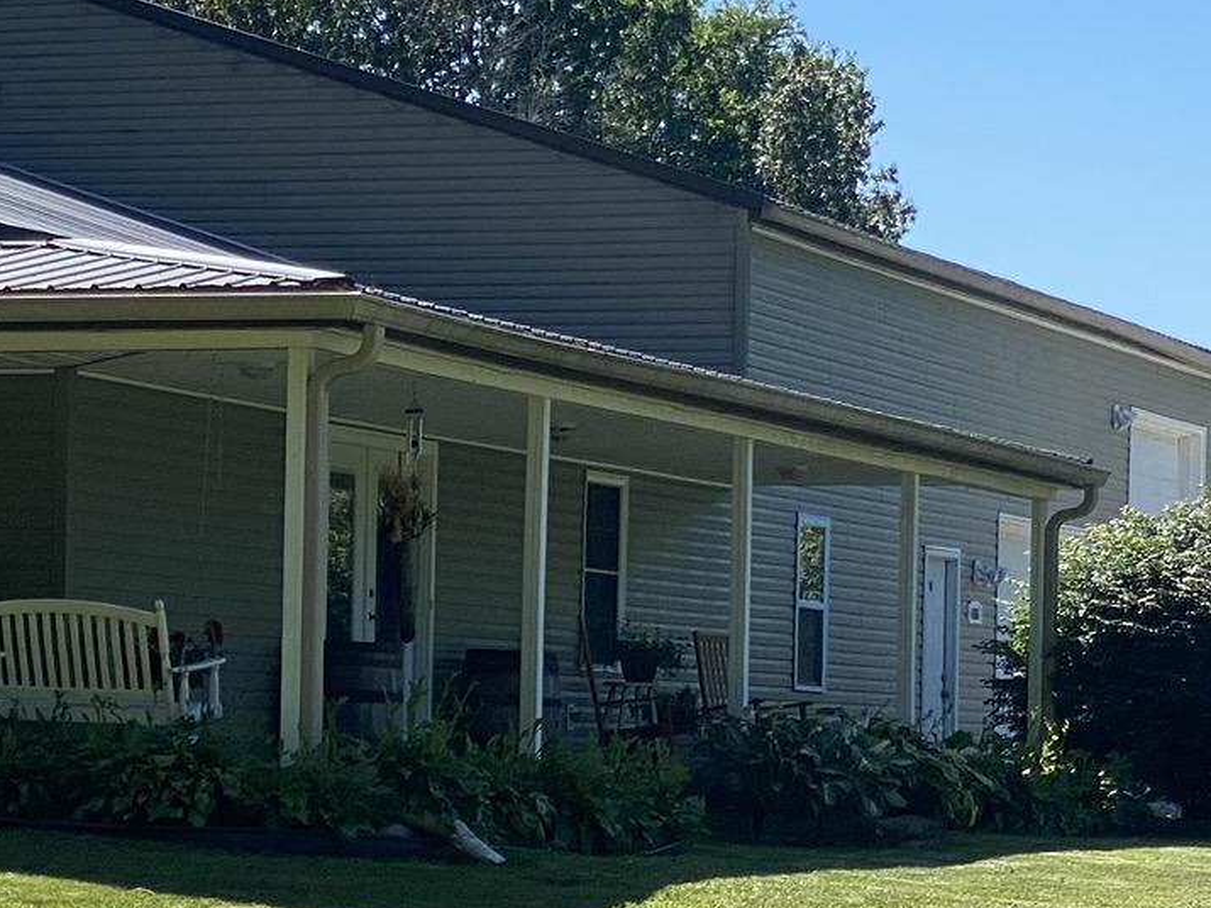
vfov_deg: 9.9
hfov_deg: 12.8
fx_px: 5212
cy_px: 596
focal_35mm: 149
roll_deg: -1.8
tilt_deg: +2.2
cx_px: -332
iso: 20
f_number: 2
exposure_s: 1/1370
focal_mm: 6
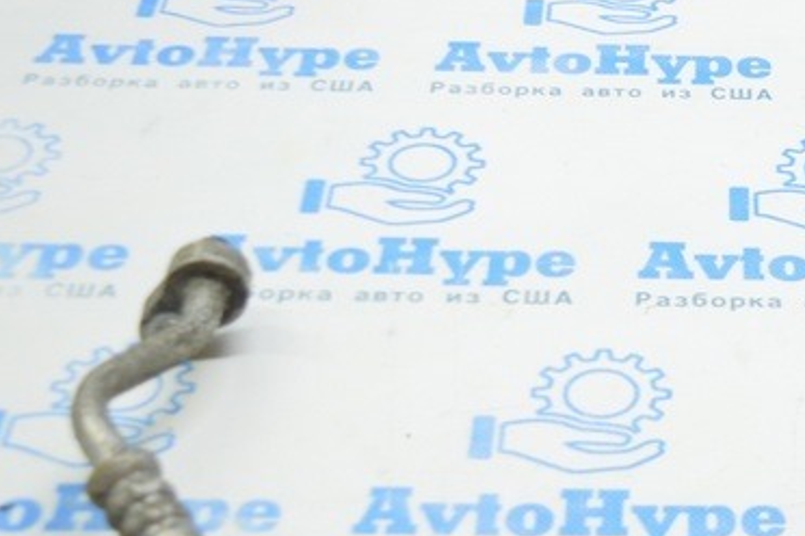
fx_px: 2214
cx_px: 848
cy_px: 306
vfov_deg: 13.8
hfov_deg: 19.8
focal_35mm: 99
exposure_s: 1/40
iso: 400
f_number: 4
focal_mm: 24
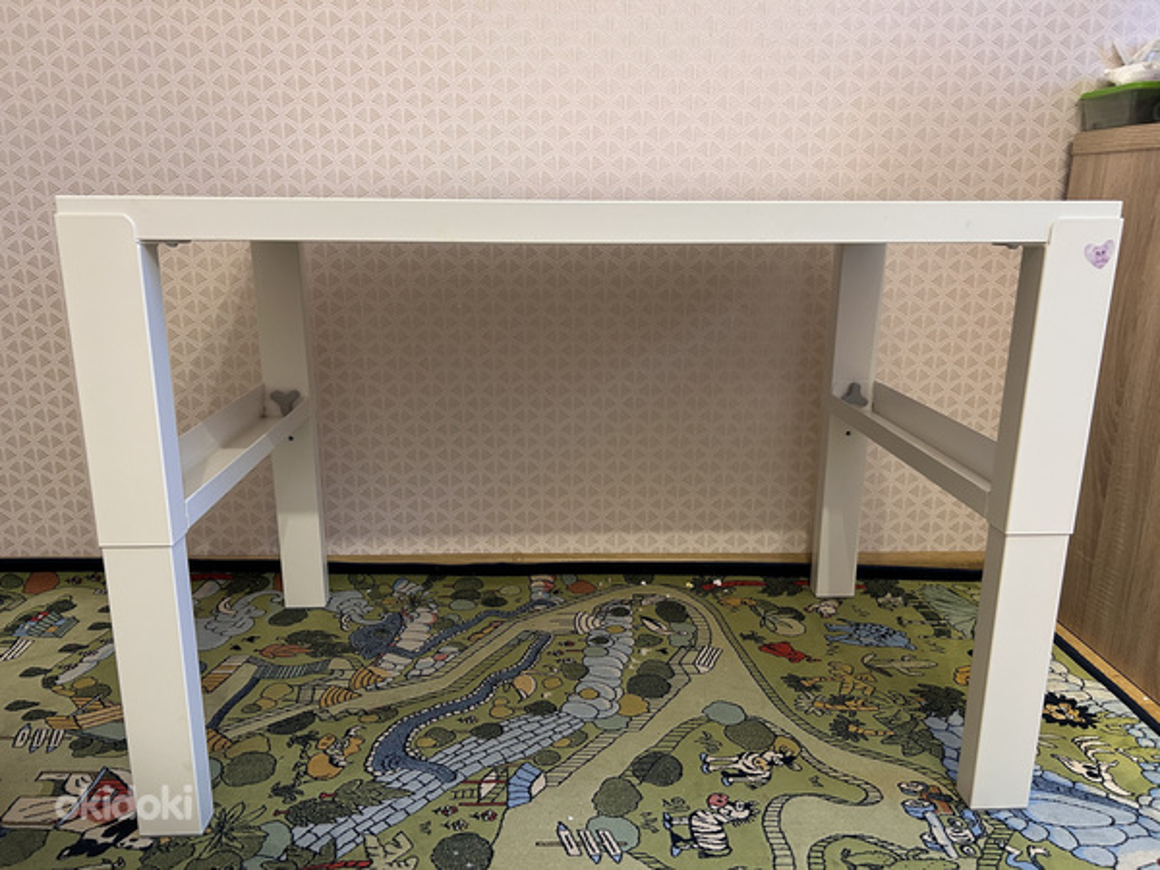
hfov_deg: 67.3
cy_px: 435
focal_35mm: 26
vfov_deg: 53.1
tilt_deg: -15.1
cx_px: 580
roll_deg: -0.3
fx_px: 871
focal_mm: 5.7
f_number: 1.5
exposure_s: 1/50
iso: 160
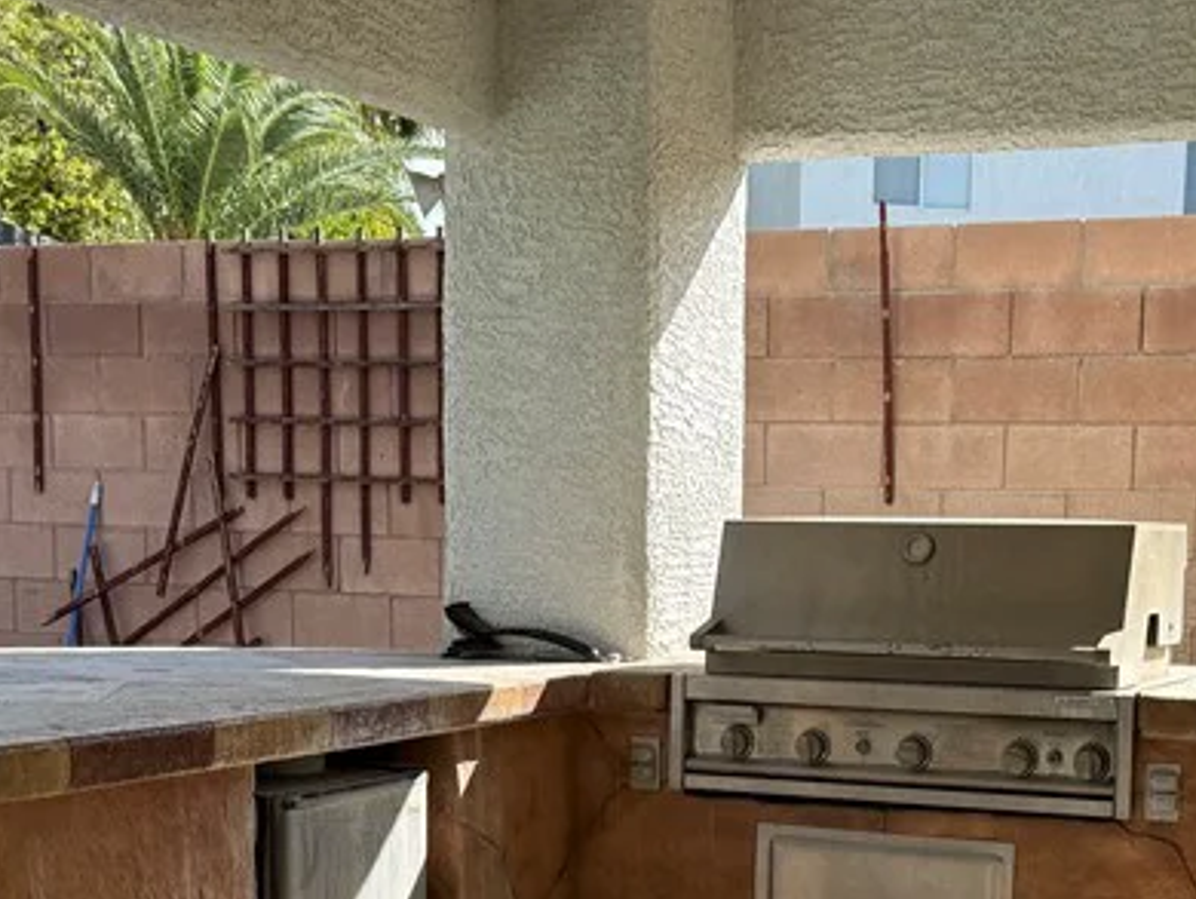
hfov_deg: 30.4
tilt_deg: -8.0
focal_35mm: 63
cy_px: 828
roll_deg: -0.8
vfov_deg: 22.7
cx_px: 819
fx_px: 2178
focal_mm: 6.76
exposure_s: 1/1522
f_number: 1.78
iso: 80
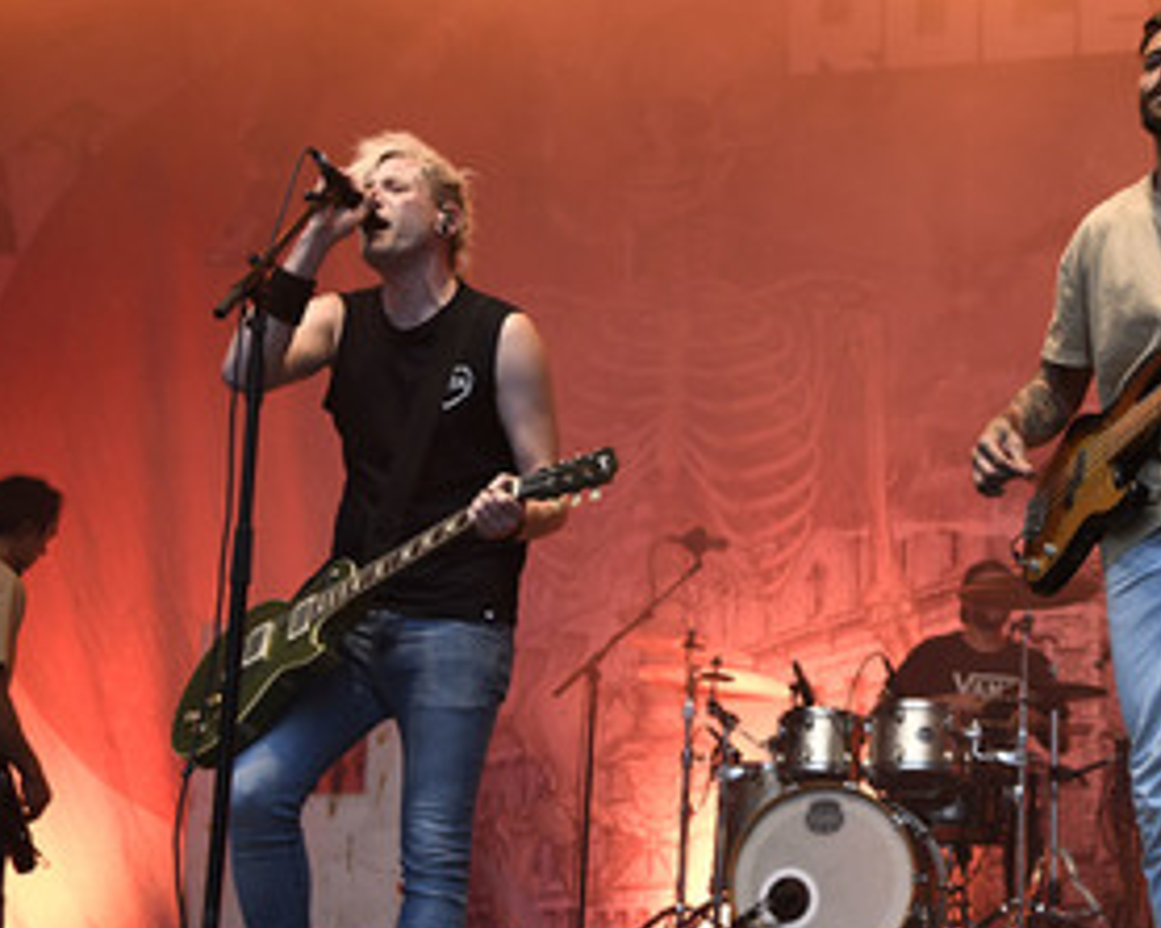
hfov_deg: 26.7
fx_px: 2404
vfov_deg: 21.8
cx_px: 913
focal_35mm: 70
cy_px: 573
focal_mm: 46
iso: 1250
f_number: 3.5
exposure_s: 1/320
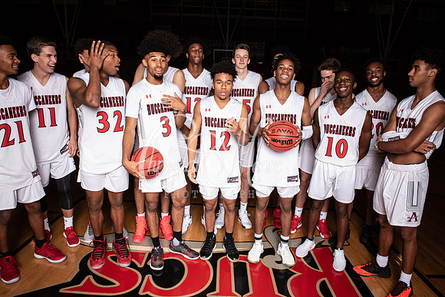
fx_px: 297
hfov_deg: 73.7
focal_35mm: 24
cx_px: 222
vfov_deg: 53.2
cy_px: 148
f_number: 14
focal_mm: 24
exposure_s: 1/200
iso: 320
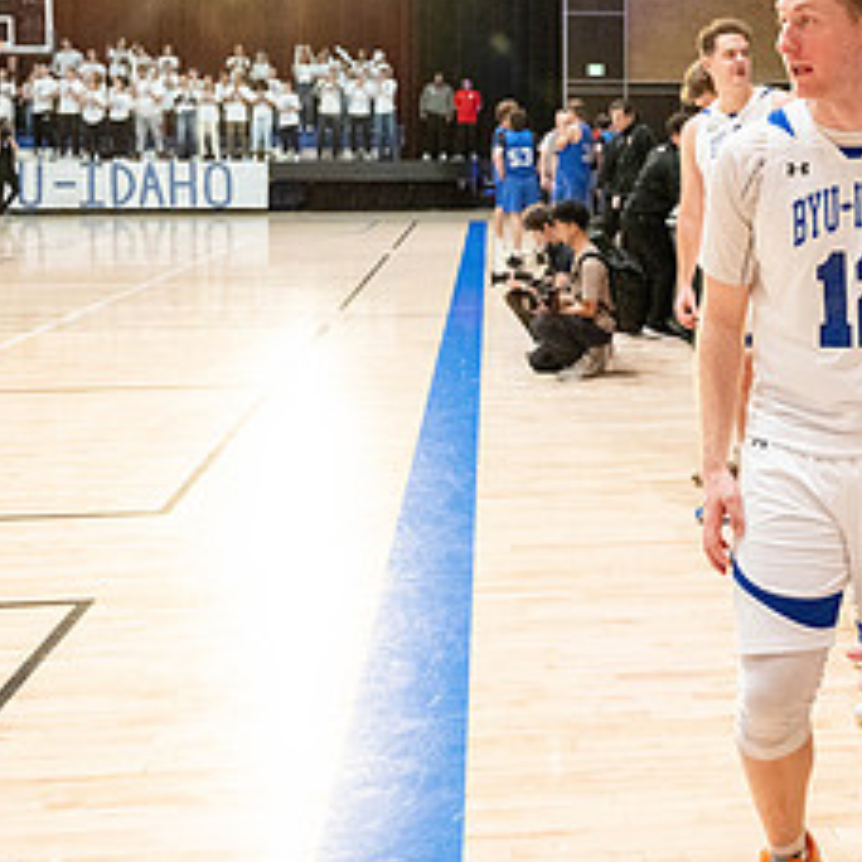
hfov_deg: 31.9
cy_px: 221
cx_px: 699
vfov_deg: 32.2
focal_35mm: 52
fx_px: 1465
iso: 10000
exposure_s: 1/320
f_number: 4
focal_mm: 24
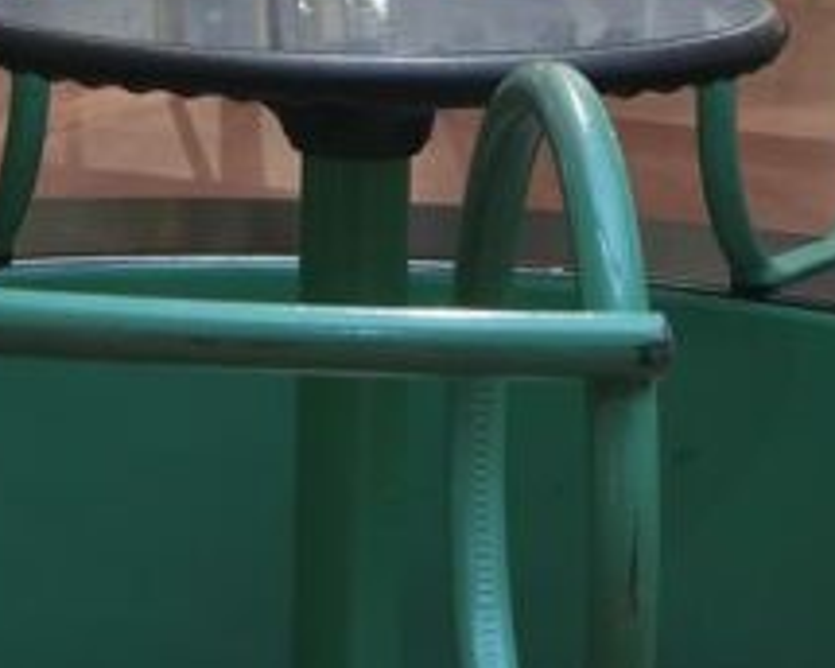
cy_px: -544
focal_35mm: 177
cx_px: 16
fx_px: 4374
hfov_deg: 10.8
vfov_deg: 8.4
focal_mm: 20
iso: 160
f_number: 5.6
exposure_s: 1/15
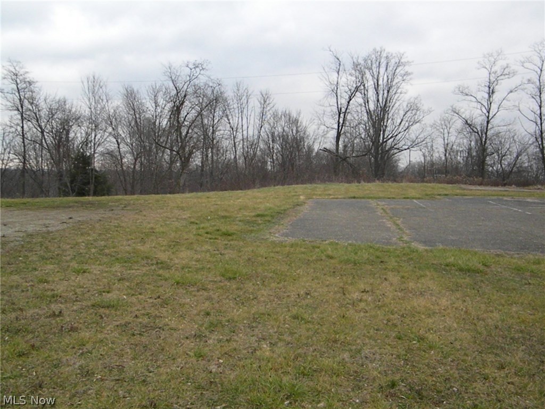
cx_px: 272
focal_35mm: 36
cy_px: 204
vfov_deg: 39.7
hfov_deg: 51.4
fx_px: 567
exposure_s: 1/270
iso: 720
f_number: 7.4
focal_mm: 6.4
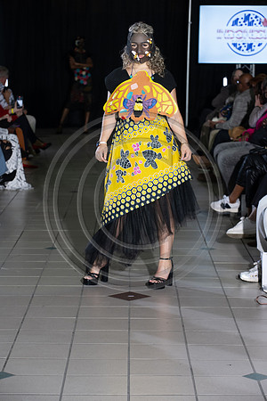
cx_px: 134
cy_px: 200
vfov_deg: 19.5
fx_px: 1168
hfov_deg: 13.0
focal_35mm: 105
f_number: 5.6
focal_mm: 105
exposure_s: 1/160
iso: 1250
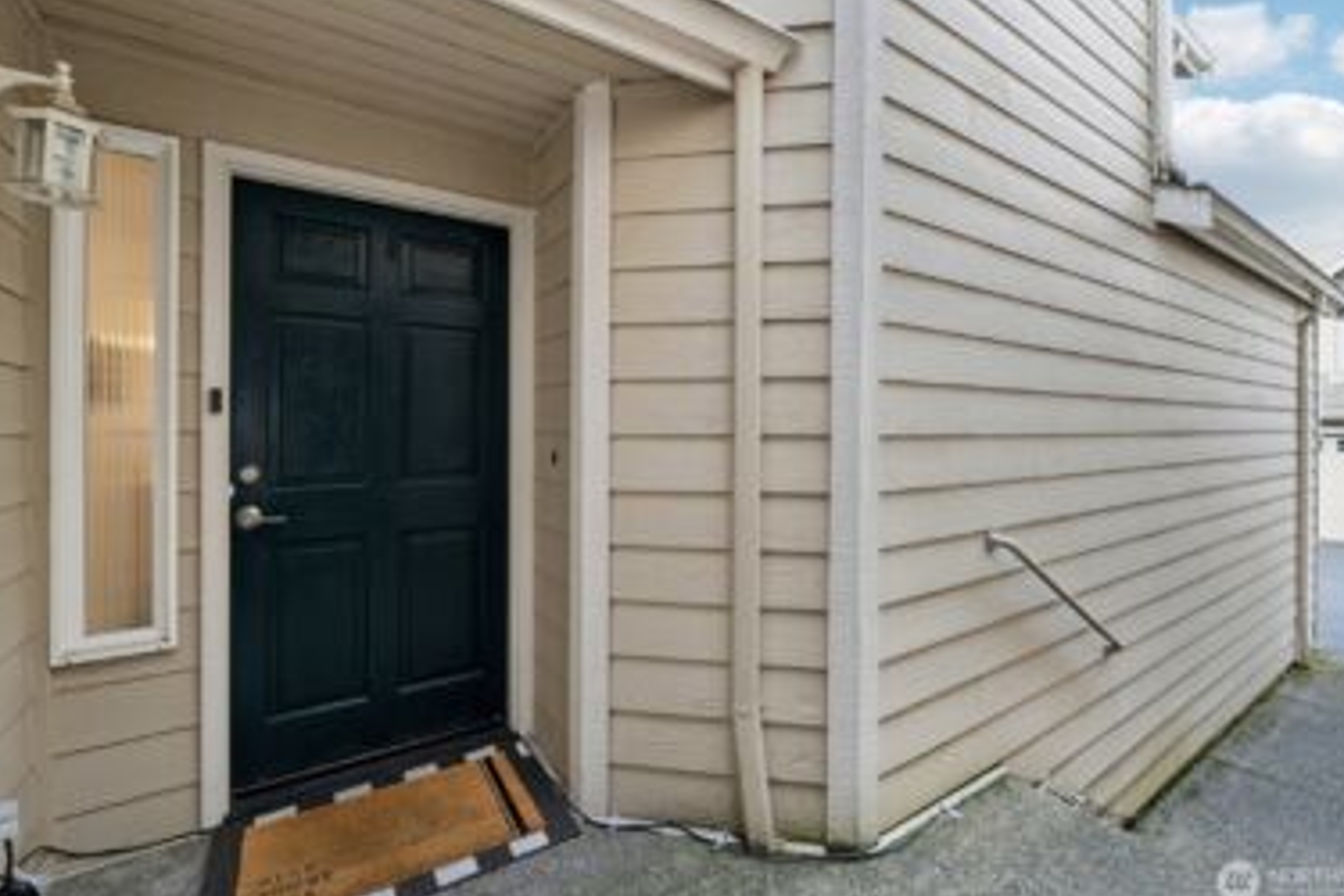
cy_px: 435
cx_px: 706
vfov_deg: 73.7
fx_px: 597
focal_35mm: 16
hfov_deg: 96.7
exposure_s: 1/8
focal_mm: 10
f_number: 9
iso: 250
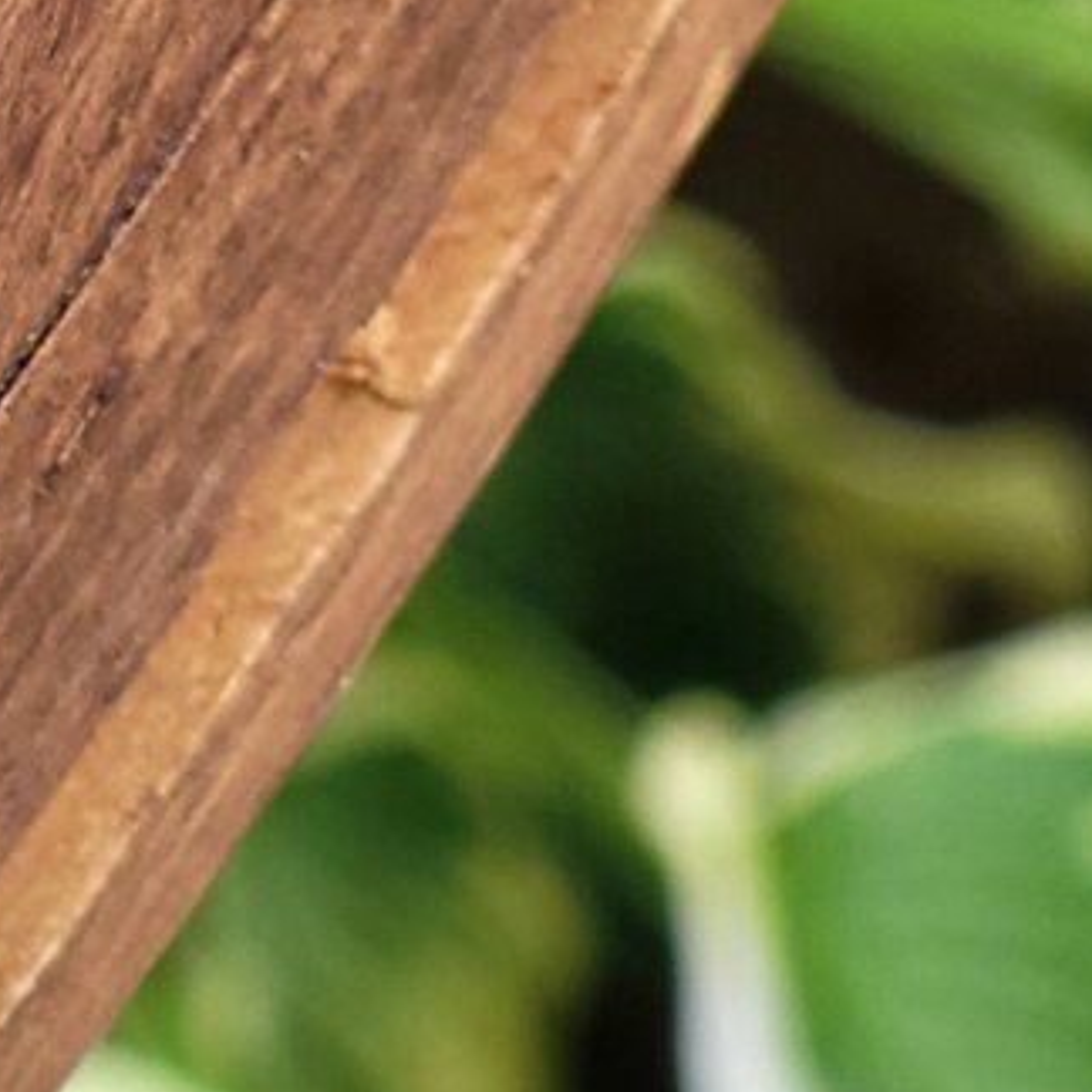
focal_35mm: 304
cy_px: -504
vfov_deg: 5.7
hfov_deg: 5.7
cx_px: -570
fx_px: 10850
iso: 25
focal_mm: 7.12
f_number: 2.4
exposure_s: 1/139
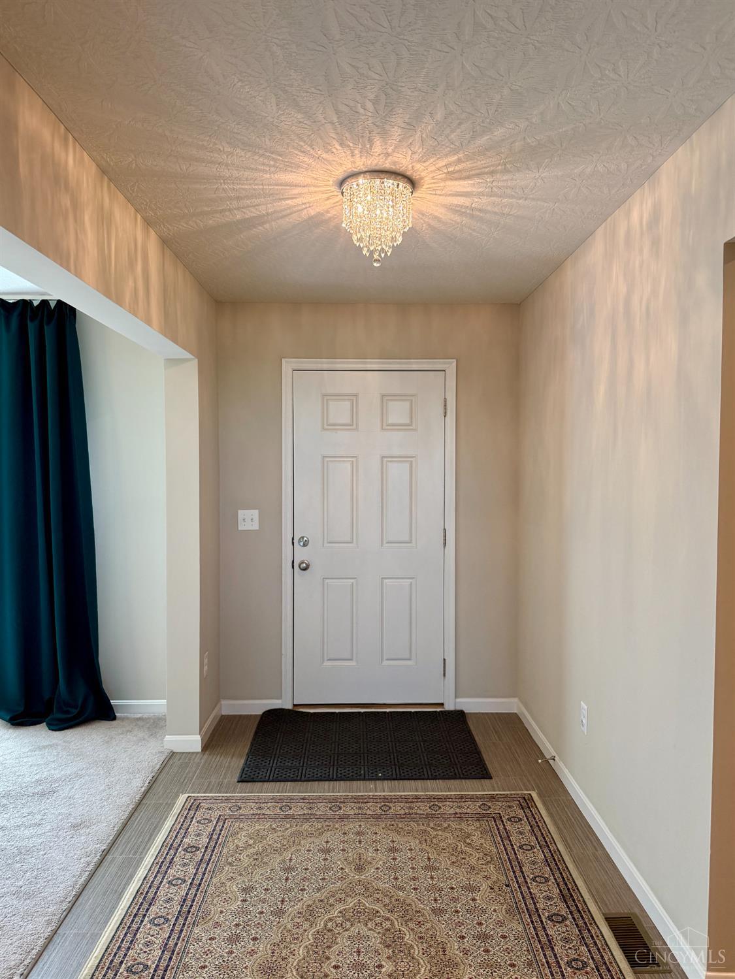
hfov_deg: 56.8
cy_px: 490
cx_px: 368
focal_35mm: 24
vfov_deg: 71.6
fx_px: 679
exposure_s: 1/137
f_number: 1.78
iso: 200
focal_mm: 6.76
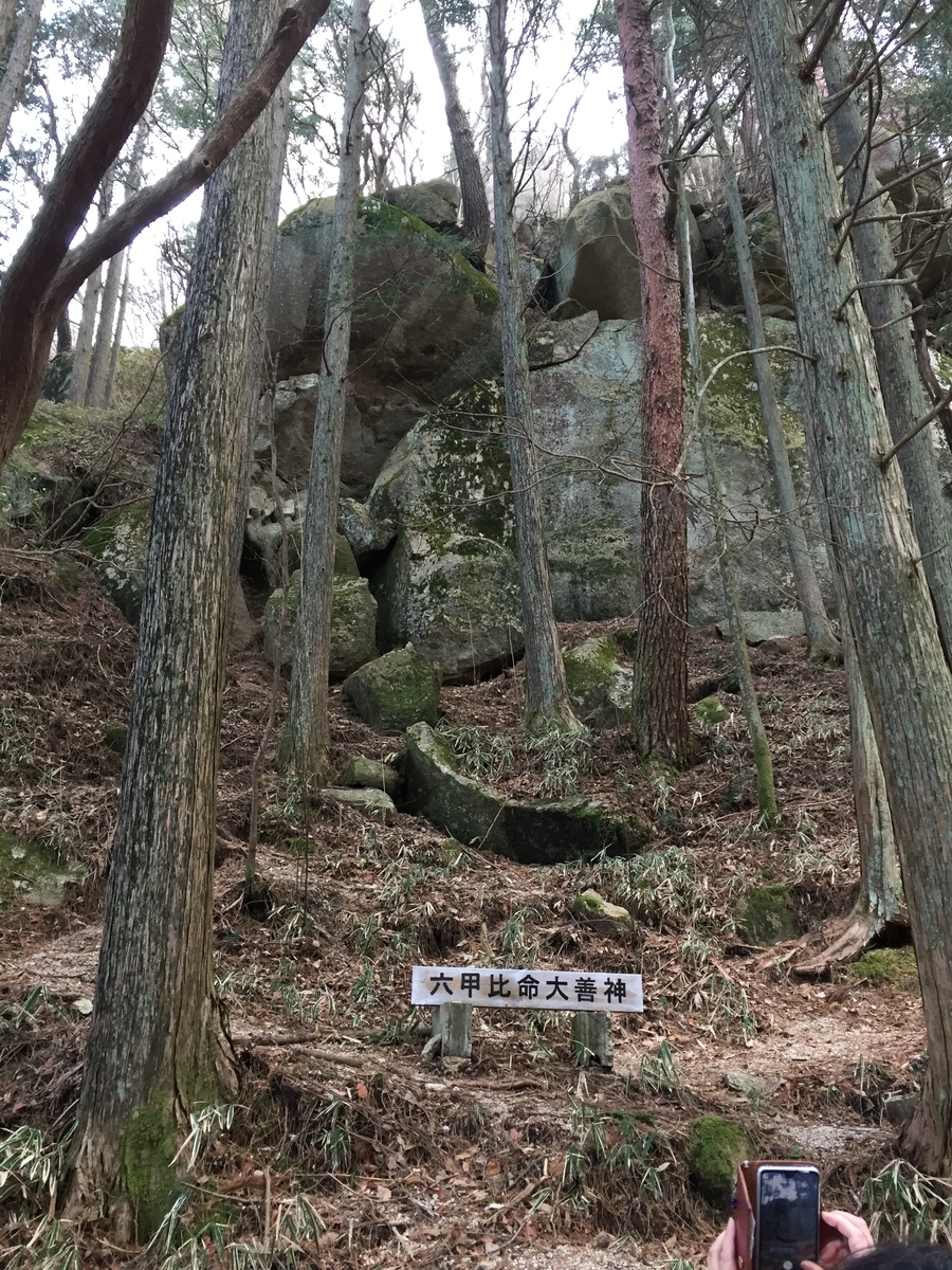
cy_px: 635
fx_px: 1063
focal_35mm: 29
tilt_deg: +29.9
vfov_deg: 61.7
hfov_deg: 48.2
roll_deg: +1.2
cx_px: 476
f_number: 2.2
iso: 80
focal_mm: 4.15
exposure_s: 1/30
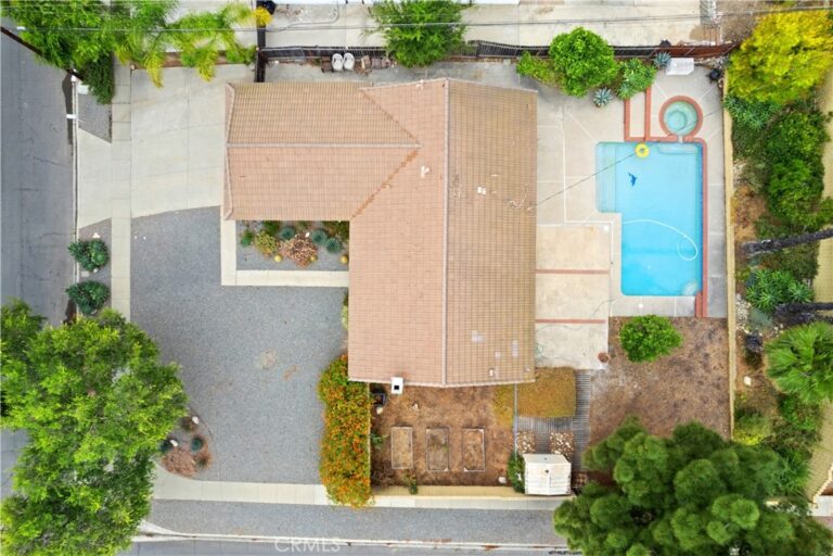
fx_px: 509
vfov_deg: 57.2
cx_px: 416
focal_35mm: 22
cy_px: 278
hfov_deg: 78.6
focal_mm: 8.38
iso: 100
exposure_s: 1/1000
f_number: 2.8
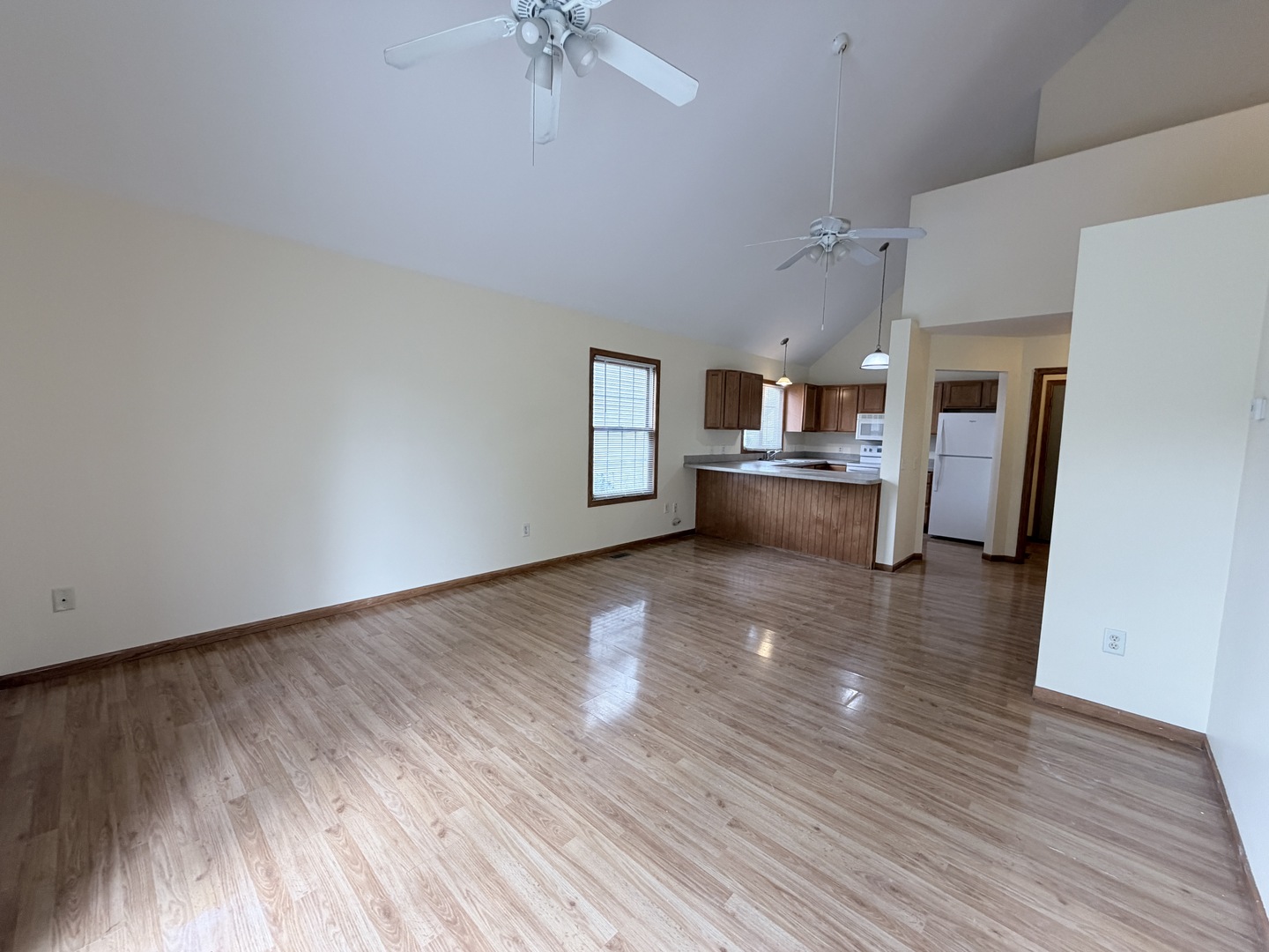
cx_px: 634
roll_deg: -1.4
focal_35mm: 14
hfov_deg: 102.1
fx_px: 513
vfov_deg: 85.7
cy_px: 476
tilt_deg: -5.8
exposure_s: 1/120
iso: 200
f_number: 2.2
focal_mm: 2.22
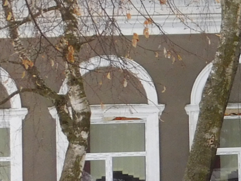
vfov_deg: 7.8
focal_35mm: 190
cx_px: 590
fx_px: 1323
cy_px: 122
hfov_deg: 9.3
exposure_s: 1/500
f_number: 3.5
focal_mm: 6.3
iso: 125
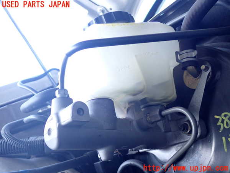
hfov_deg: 45.8
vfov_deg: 35.1
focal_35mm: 41
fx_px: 272
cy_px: 86
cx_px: 115
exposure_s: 1/125
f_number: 2.8
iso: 400
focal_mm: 7.31
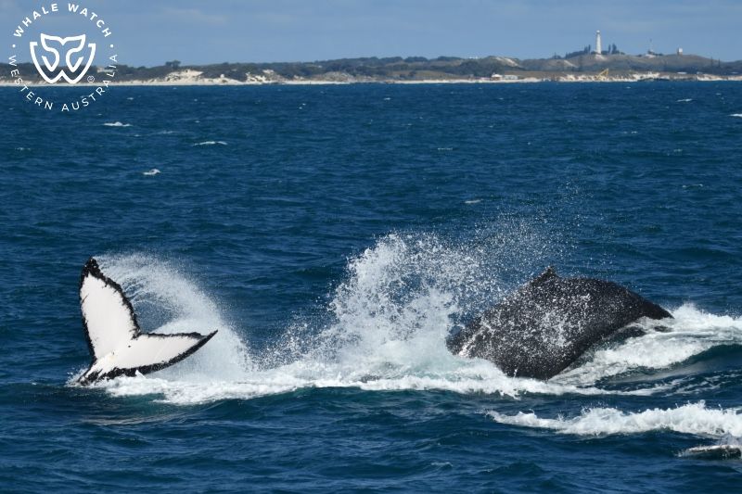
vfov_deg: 6.2
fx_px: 4533
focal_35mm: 220
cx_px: 371
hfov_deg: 9.4
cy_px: 247
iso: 500
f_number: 5.6
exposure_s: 1/8000
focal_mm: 220
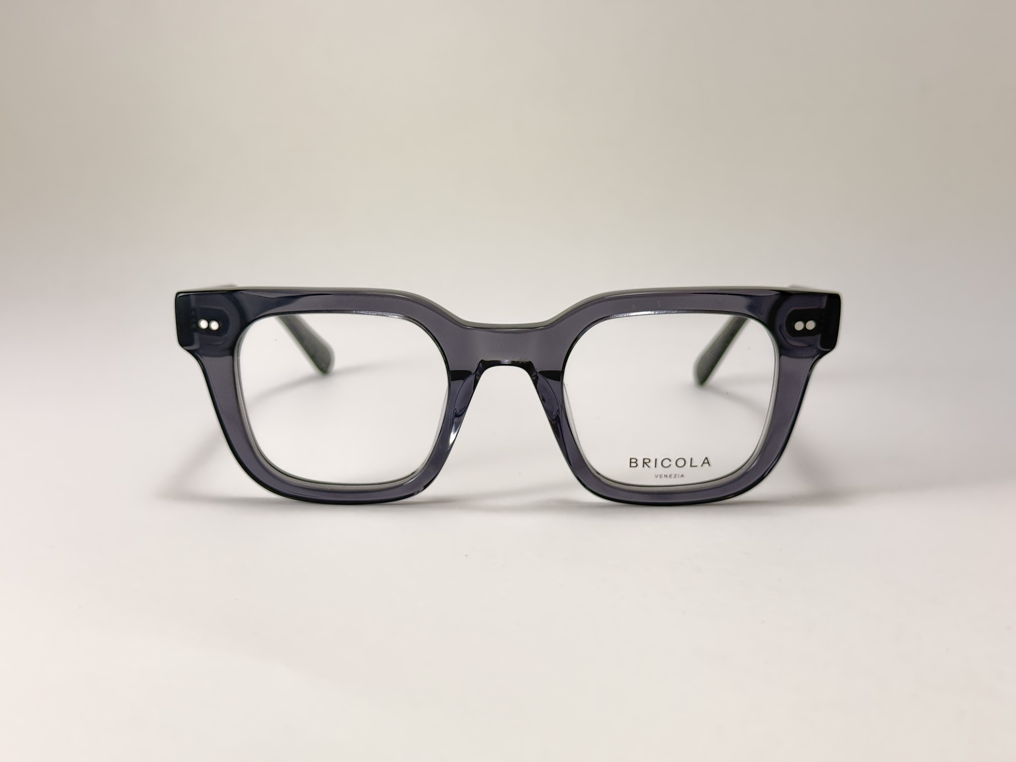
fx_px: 1409
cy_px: 381
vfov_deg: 30.3
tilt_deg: -8.7
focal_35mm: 48
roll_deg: -0.2
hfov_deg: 39.7
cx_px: 508
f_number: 1.78
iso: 50
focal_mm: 6.76
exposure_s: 1/100
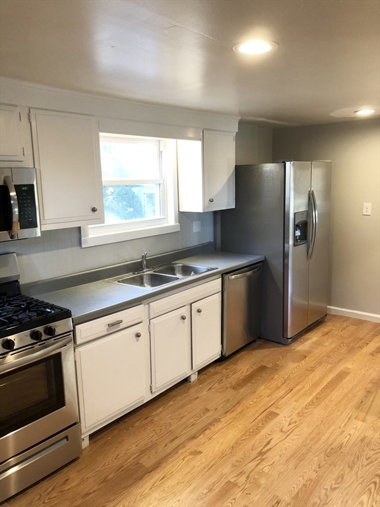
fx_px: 410
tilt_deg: -8.2
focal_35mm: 28
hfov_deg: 49.7
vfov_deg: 63.4
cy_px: 254
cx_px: 190
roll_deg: +1.1
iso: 40
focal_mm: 3.99
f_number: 1.8
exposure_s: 1/20
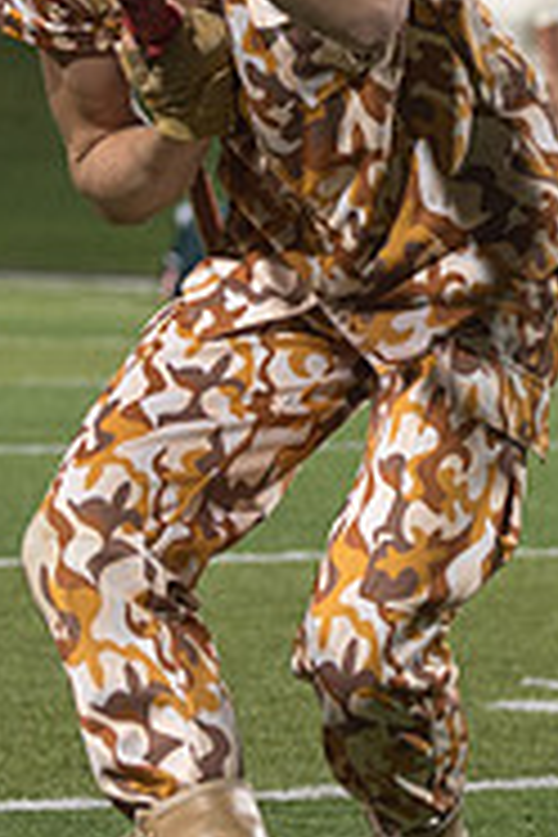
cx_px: 227
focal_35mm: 397
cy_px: -63
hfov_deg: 3.5
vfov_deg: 5.2
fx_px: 9230
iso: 1400
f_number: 4.5
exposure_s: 1/160
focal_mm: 86
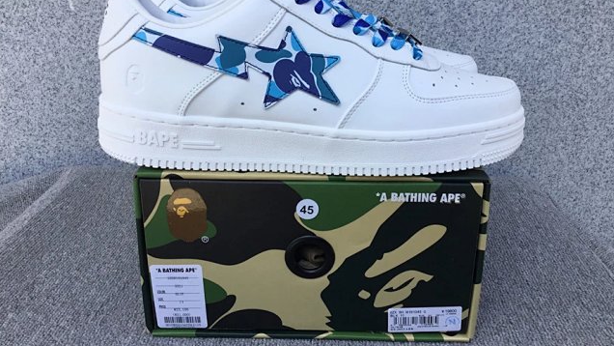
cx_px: 307
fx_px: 554
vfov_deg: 34.6
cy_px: 145
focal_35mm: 34
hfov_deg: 58.0
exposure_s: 1/471
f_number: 2.4
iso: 25
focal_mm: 3.3
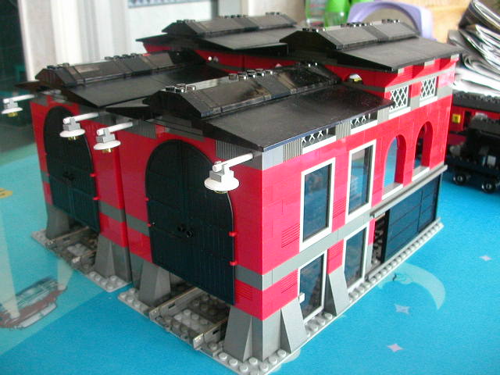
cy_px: 188
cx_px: 250
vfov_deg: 38.7
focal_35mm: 37
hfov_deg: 50.1
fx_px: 534
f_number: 2.7
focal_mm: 5.6
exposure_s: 1/24.6
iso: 400
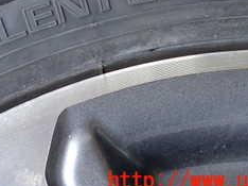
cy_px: -45
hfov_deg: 24.7
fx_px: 551
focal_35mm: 77
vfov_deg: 18.0
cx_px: 30
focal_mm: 5.4
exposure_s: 1/125
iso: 125
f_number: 2.3
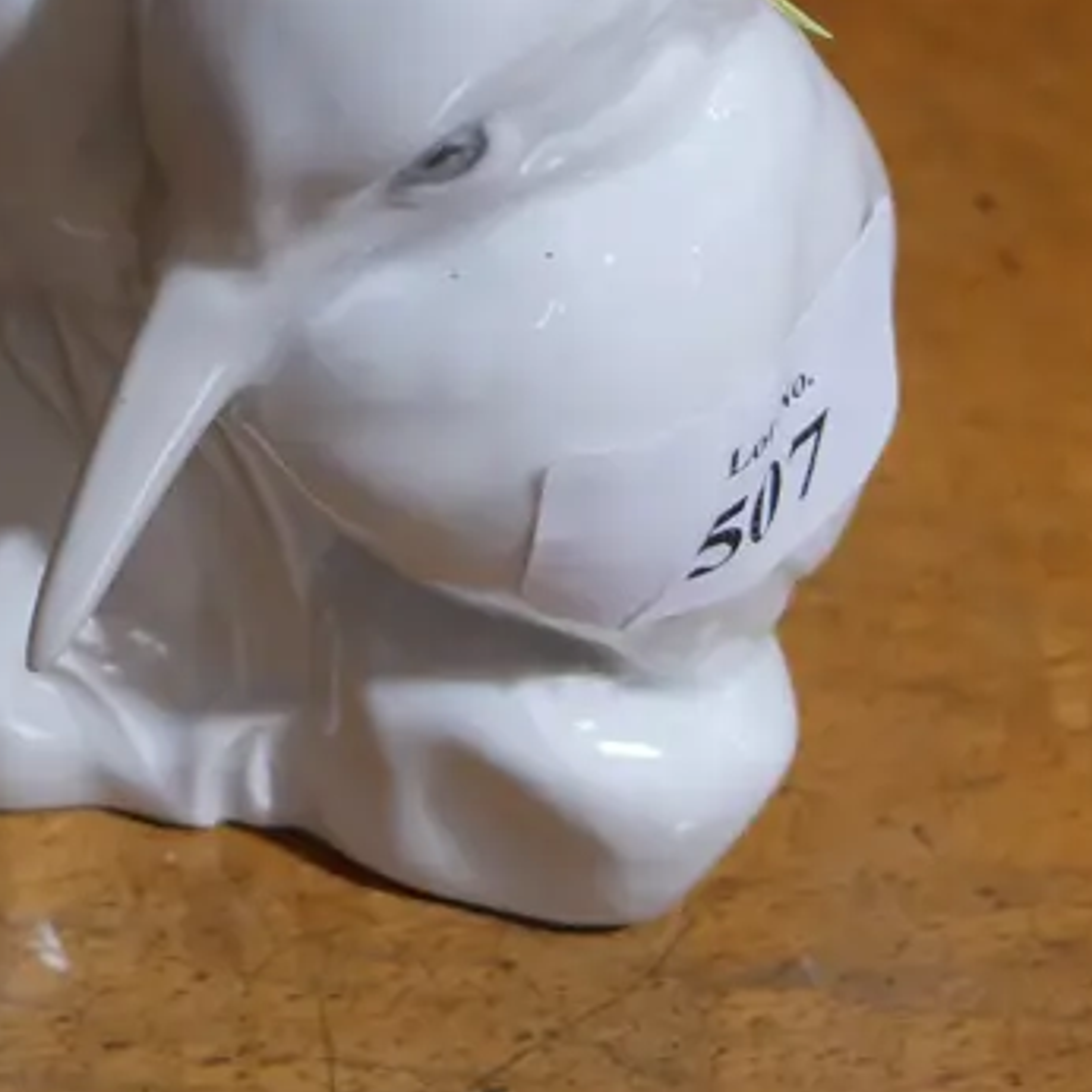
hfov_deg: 11.4
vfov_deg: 11.3
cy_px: -161
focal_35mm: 152
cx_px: 27
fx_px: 5425
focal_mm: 29
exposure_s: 1/60
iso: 640
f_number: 5.4
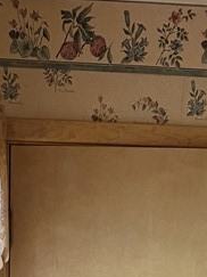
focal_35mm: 101
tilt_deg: -13.4
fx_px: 806
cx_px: 89
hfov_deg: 14.6
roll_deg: -2.1
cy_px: 576
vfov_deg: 15.2
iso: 320
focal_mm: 6.76
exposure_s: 1/60
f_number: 1.78
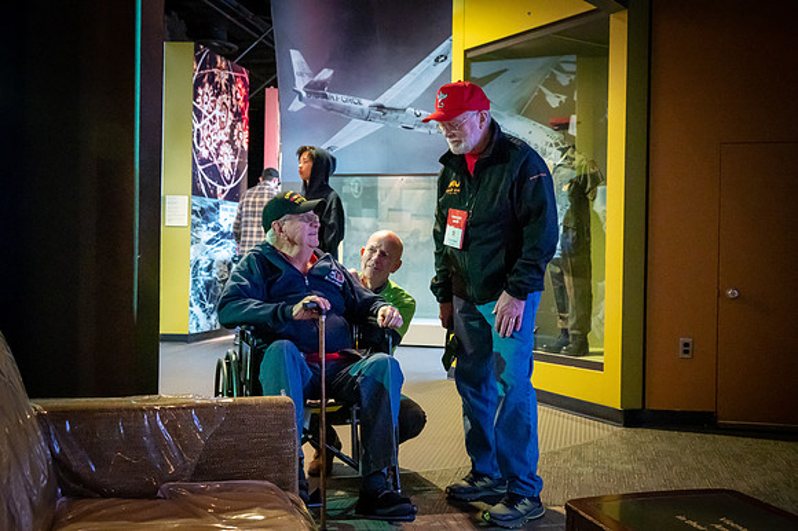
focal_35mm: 37
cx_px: 399
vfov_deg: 35.9
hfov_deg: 51.9
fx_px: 820
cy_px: 266
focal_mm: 37
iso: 12800
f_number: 5.6
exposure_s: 1/50
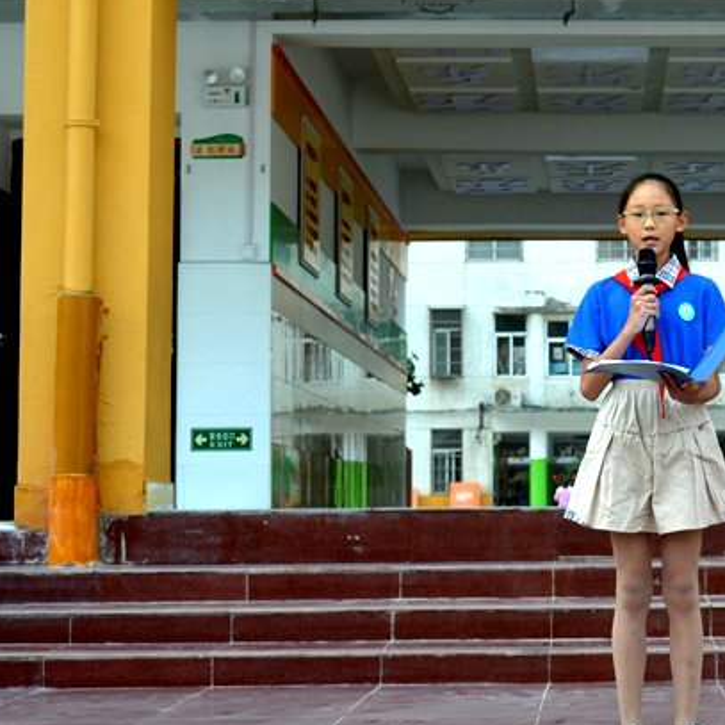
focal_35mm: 80
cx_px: 656
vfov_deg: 21.7
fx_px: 1896
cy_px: 350
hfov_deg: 21.2
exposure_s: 1/125
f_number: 5.6
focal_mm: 32
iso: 100
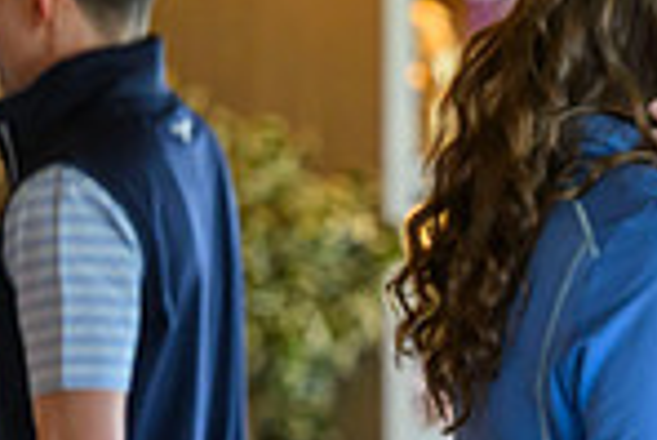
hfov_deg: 3.9
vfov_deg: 2.6
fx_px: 9645
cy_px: 318
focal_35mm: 528
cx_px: 1221
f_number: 3.5
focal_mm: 135
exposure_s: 1/320
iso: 2000
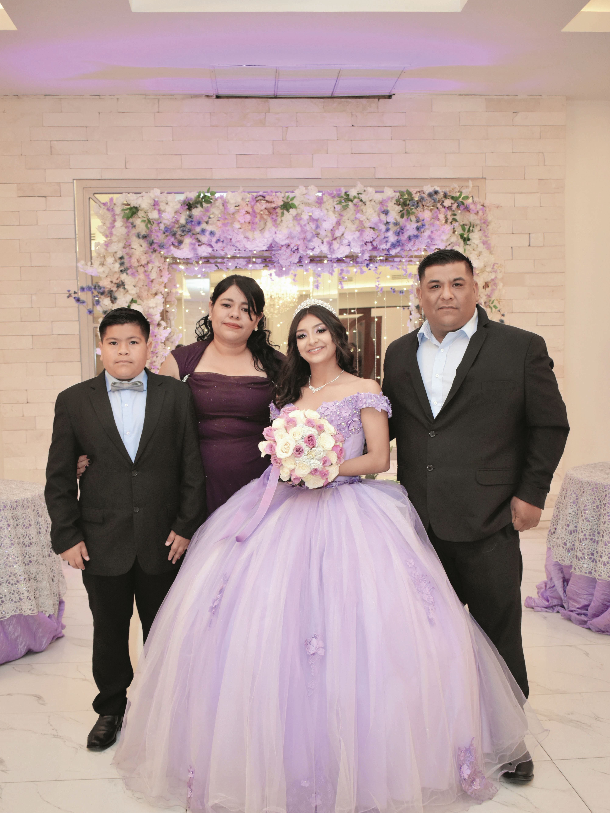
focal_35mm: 39
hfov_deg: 36.8
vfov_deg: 47.8
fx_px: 916
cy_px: 452
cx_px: 305
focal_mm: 24
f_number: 4
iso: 1600
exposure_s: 1/80
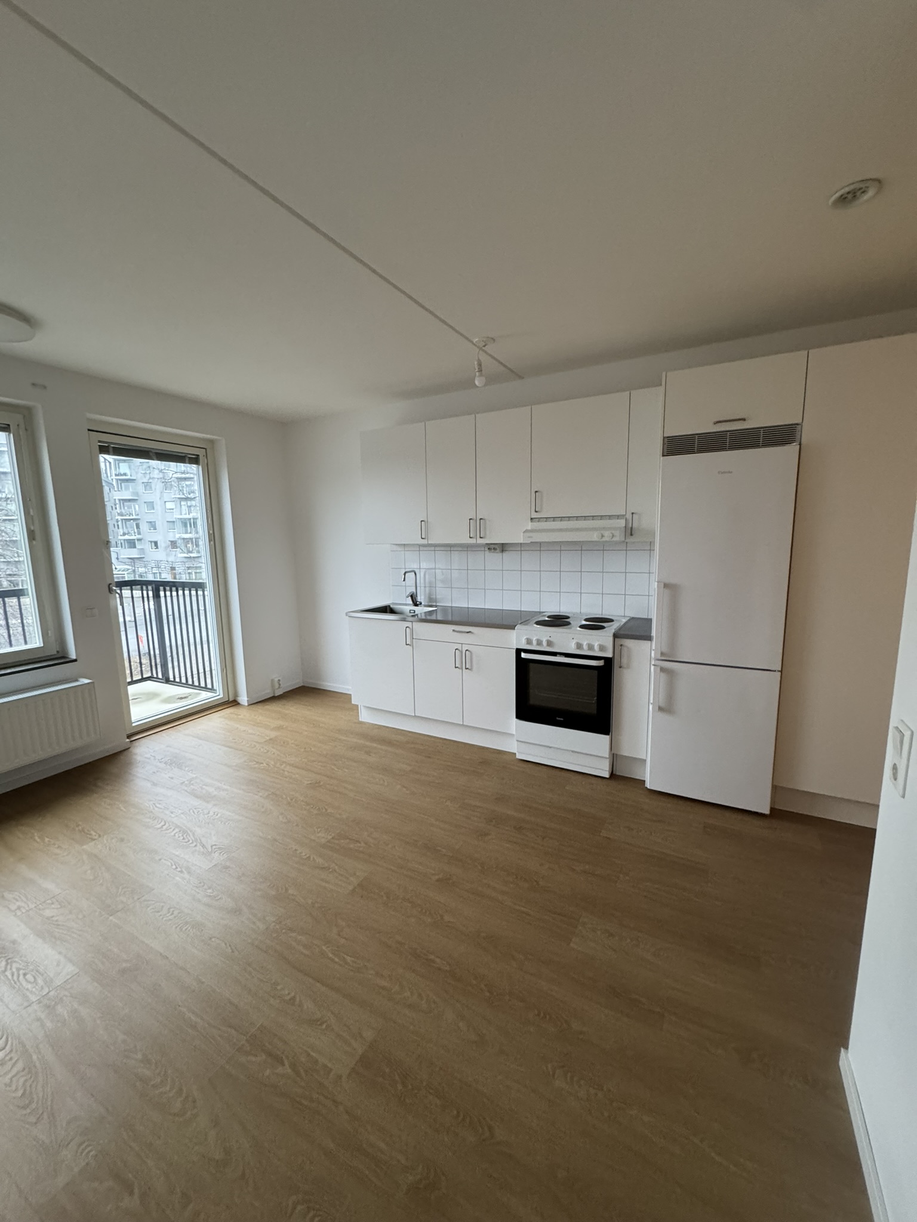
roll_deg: +0.7
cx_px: 458
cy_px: 611
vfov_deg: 102.1
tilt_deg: -9.1
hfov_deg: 85.7
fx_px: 494
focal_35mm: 14
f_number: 2.2
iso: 320
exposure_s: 1/50
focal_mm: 2.22
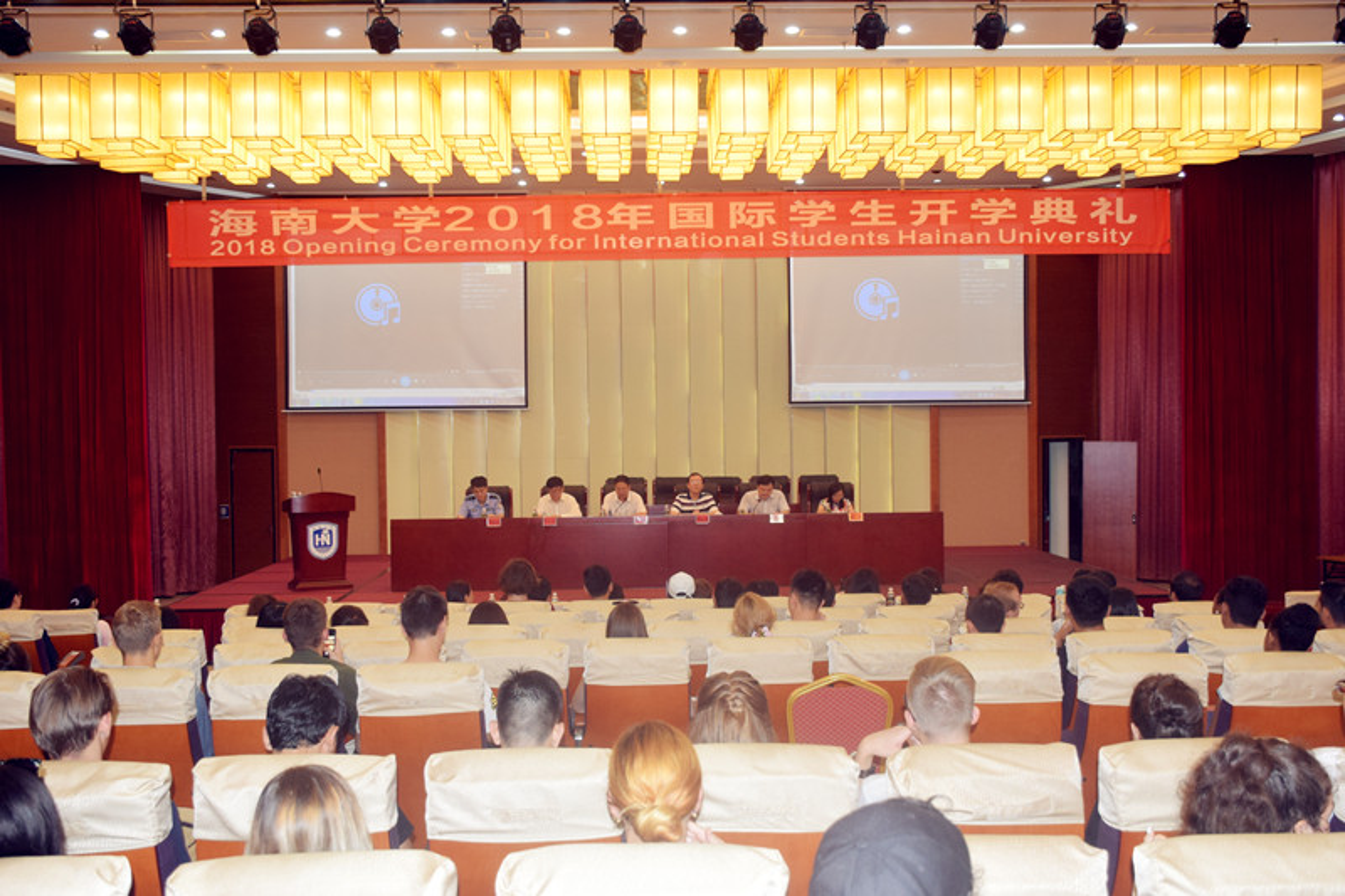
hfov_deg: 53.1
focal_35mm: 36
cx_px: 672
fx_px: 1345
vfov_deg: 36.9
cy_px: 448
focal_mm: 24
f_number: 5.6
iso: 800
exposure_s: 1/125
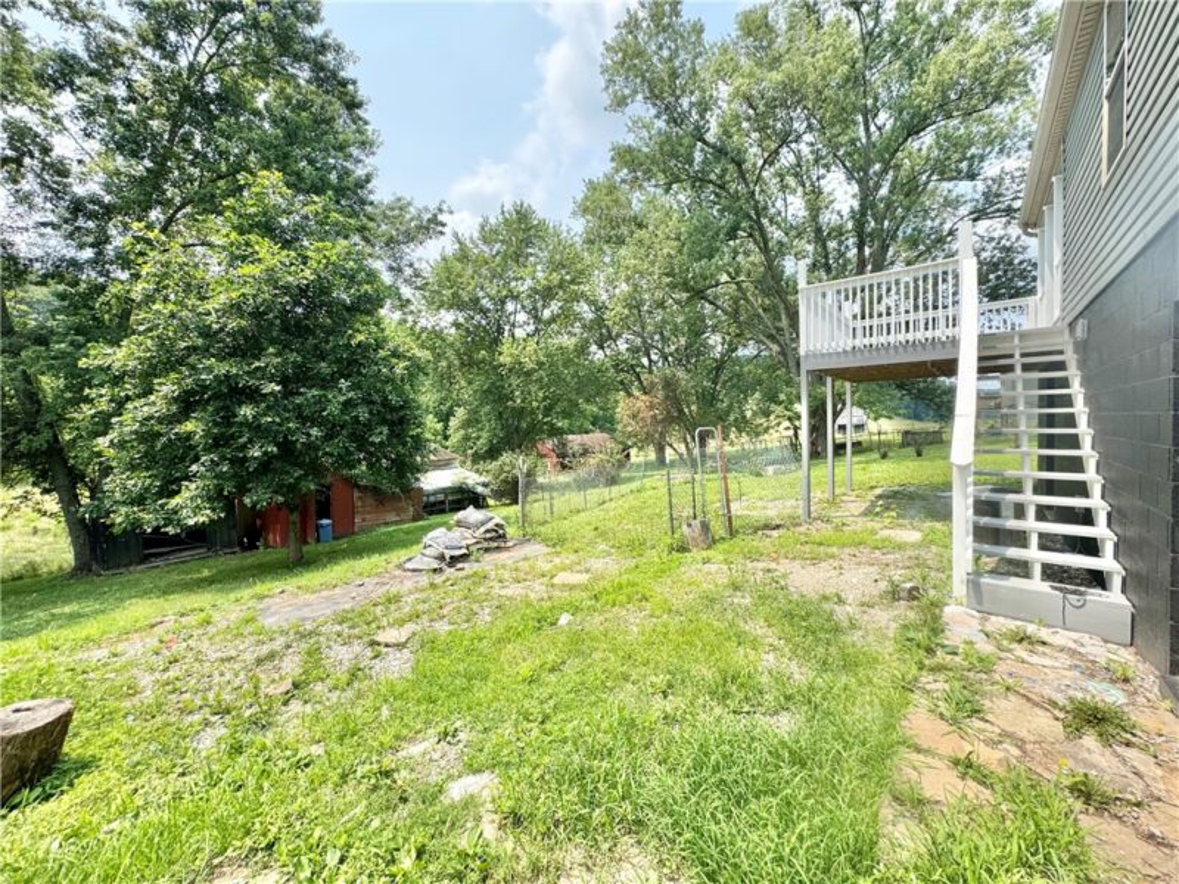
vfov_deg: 85.7
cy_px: 442
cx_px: 590
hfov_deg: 102.1
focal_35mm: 14
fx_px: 477
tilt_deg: -2.3
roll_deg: +1.2
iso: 50
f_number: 2.2
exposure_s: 1/831
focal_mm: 2.22
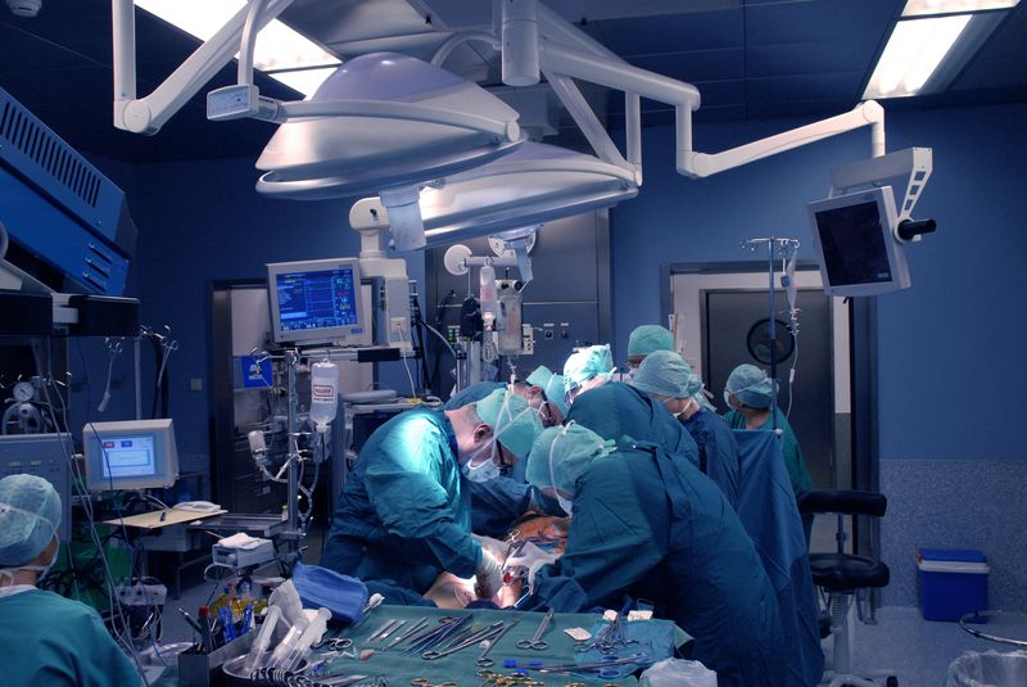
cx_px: 514
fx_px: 942
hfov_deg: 57.2
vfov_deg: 40.0
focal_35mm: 33
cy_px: 344
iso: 800
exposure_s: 1/60
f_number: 9
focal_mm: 22
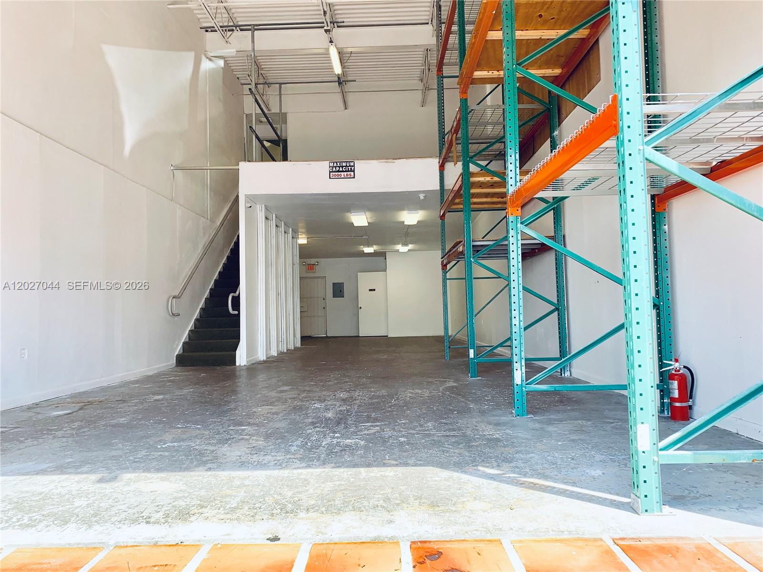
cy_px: 286
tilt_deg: +2.1
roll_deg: +1.2
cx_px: 382
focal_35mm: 26
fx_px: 573
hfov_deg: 67.3
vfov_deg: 53.1
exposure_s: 1/270
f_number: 1.8
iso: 25
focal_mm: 4.25
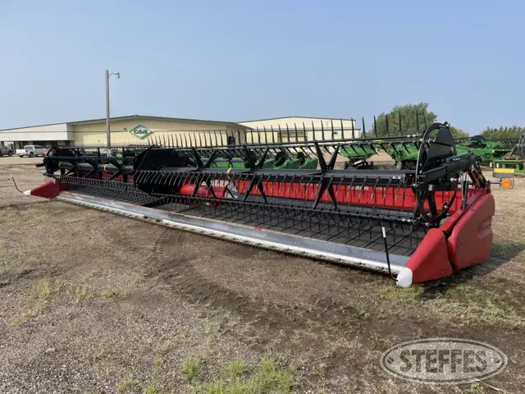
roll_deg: +1.6
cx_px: 262
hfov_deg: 67.3
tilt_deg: -5.2
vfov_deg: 53.1
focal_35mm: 26
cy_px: 197
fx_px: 394
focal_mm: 4.2
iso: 32
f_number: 1.6
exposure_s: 1/2564
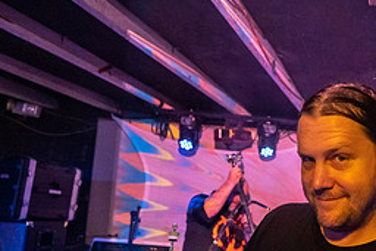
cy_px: 186
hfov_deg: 44.6
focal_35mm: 35
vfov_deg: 37.1
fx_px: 366
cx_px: 391
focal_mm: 14
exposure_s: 1/250
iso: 3200
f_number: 2.8
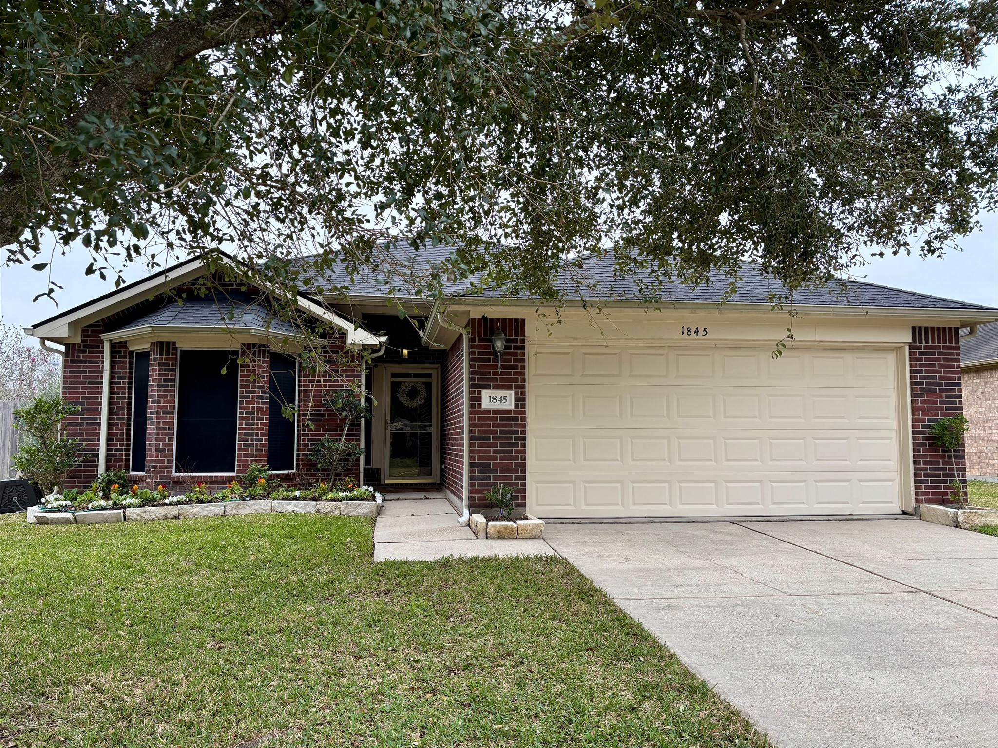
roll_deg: -0.3
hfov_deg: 67.3
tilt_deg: +4.4
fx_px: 750
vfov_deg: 53.1
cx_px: 499
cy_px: 374
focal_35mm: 26
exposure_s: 1/384
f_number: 1.6
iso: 50
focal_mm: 5.96
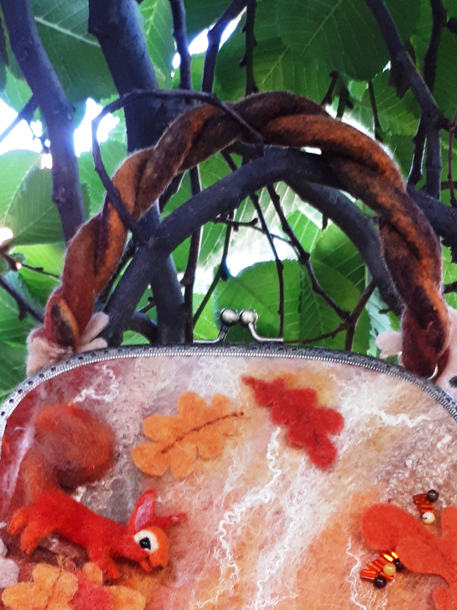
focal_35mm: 62
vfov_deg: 29.7
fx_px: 1091
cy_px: 561
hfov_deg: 23.6
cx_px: 218
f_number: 1.9
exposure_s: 1/25
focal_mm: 3.6
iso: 160
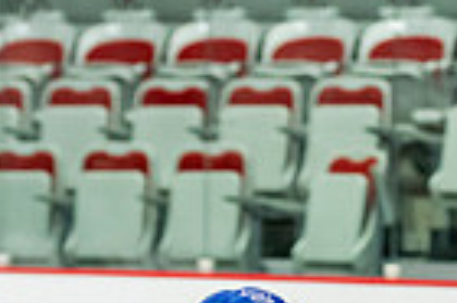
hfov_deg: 4.2
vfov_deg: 2.7
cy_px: 608
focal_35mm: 497
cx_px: 241
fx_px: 6302
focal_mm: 95
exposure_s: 1/1000
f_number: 3.2
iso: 1600
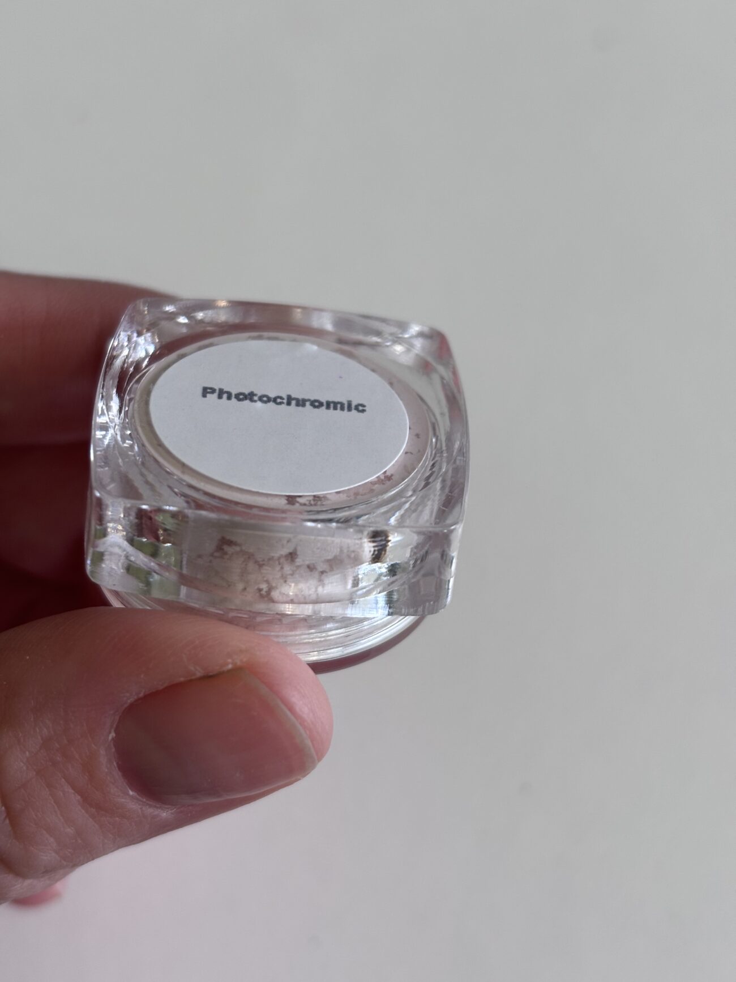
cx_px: 368
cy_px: 491
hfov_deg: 28.0
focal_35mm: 52
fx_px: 1474
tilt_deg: -66.5
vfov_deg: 36.8
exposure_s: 1/50
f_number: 1.6
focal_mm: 5.96
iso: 40
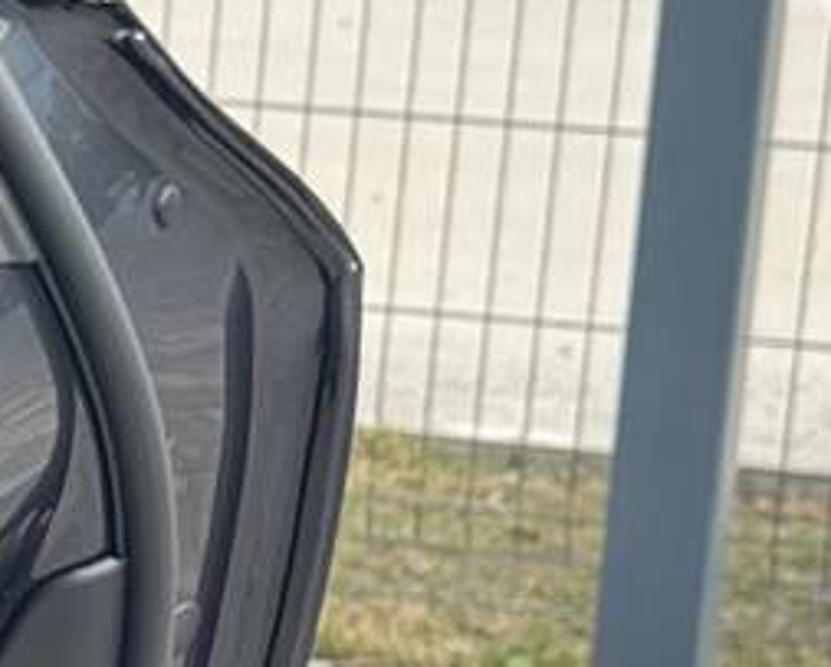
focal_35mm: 222
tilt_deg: -12.0
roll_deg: +0.6
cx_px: -969
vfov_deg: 6.9
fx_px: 5466
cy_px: 887
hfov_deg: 8.2
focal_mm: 6.76
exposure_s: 1/522
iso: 64
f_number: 1.78
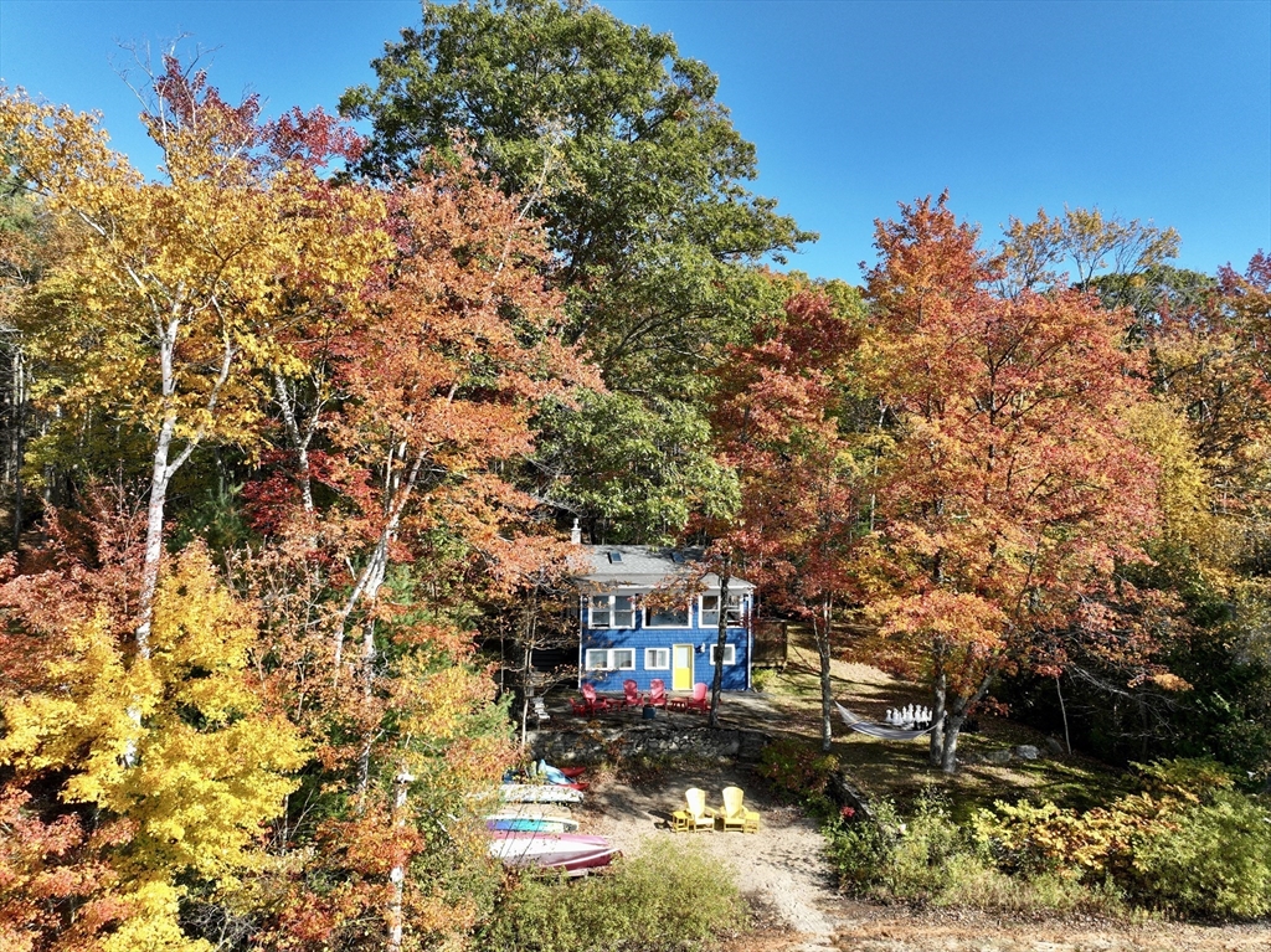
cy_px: 476
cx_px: 636
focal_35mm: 24
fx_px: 881
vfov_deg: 56.8
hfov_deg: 71.6
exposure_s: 1/1000
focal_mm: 12.29
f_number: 2.8
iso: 100
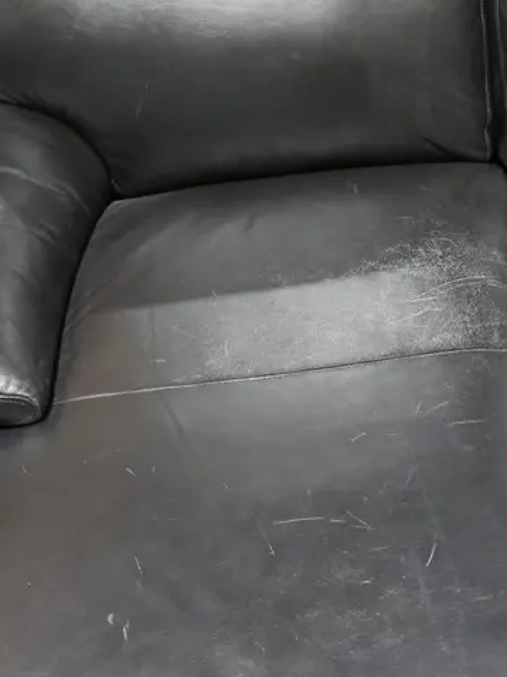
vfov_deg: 32.0
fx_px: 1173
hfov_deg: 24.3
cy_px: 436
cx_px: 320
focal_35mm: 60
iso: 1000
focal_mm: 14
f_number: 3.5
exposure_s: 1/60
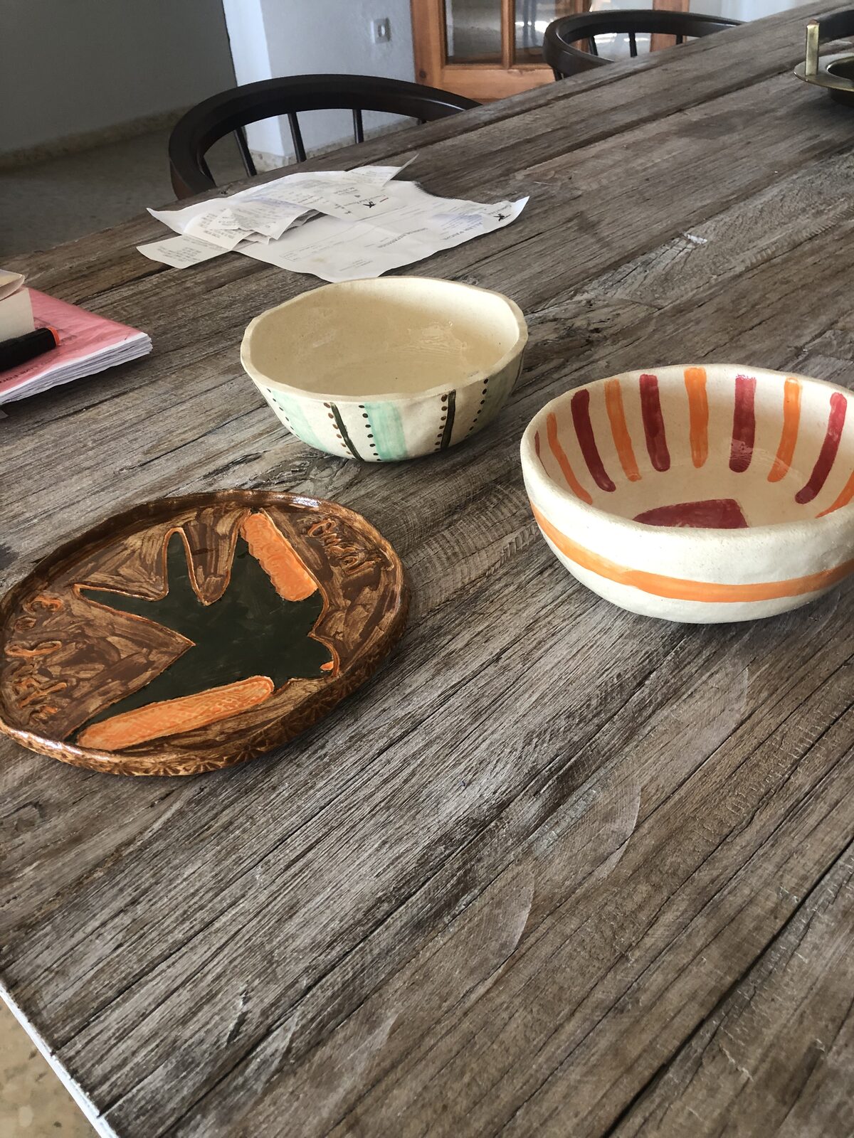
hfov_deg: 49.7
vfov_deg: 63.4
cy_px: 569
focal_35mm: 28
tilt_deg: -36.5
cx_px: 427
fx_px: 921
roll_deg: +4.9
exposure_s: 1/15
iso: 40
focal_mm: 4
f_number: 1.8
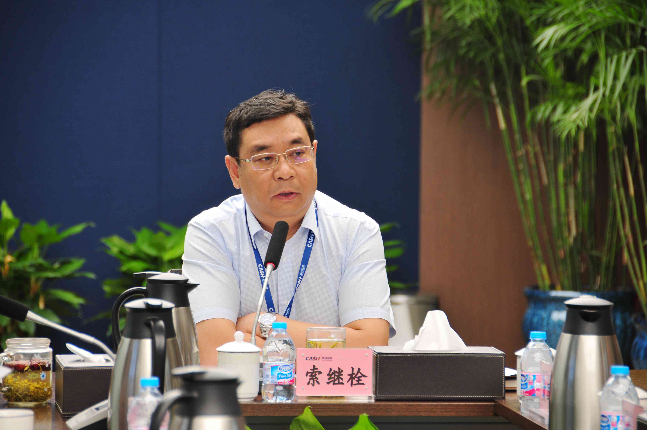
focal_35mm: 202
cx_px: 324
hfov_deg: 10.2
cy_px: 215
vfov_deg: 6.8
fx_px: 3635
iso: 250
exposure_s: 1/20
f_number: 5.6
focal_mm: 135
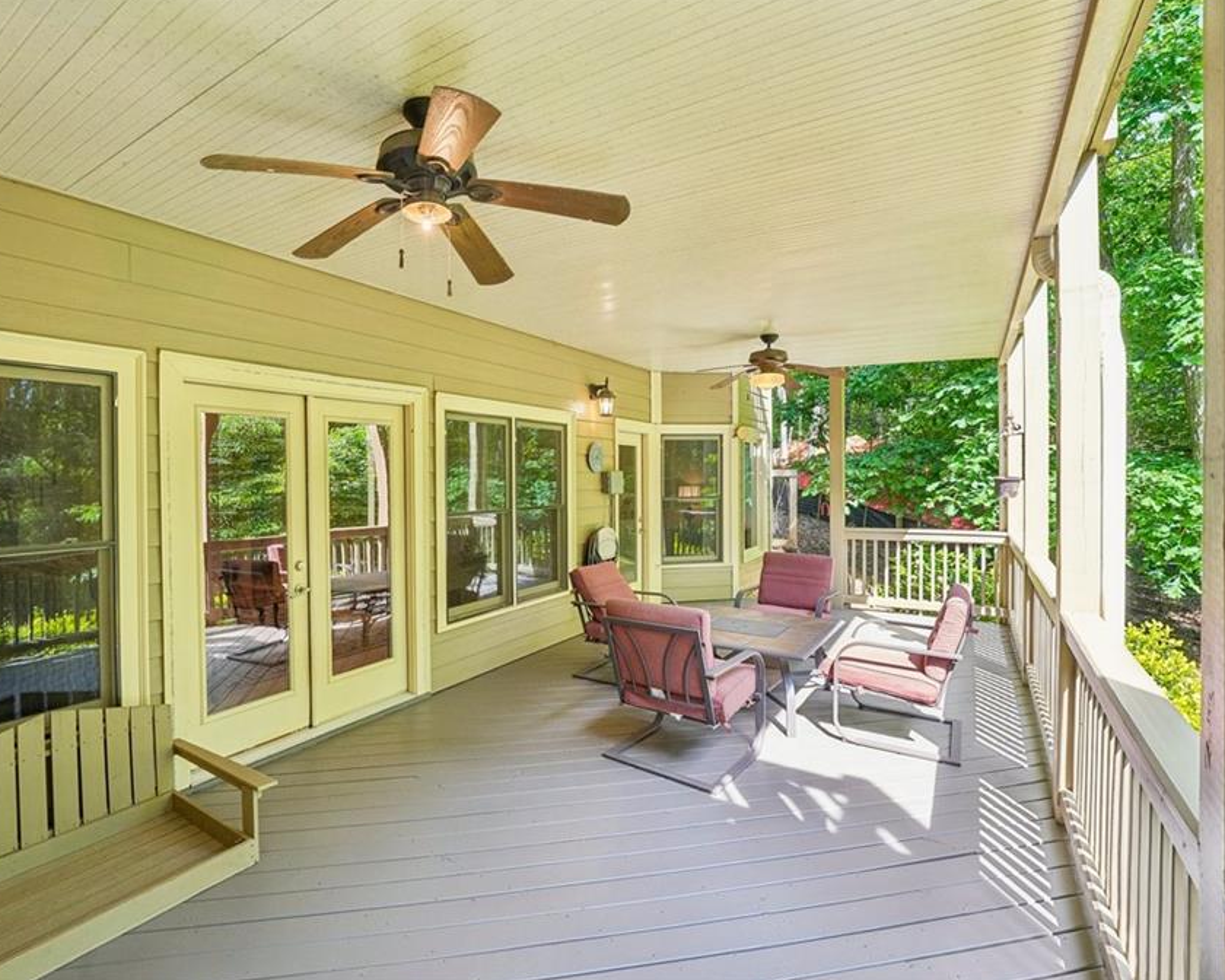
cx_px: 538
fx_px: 580
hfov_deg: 92.7
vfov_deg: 80.4
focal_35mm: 16
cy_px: 488
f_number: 8
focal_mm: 14
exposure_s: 1/80
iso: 320
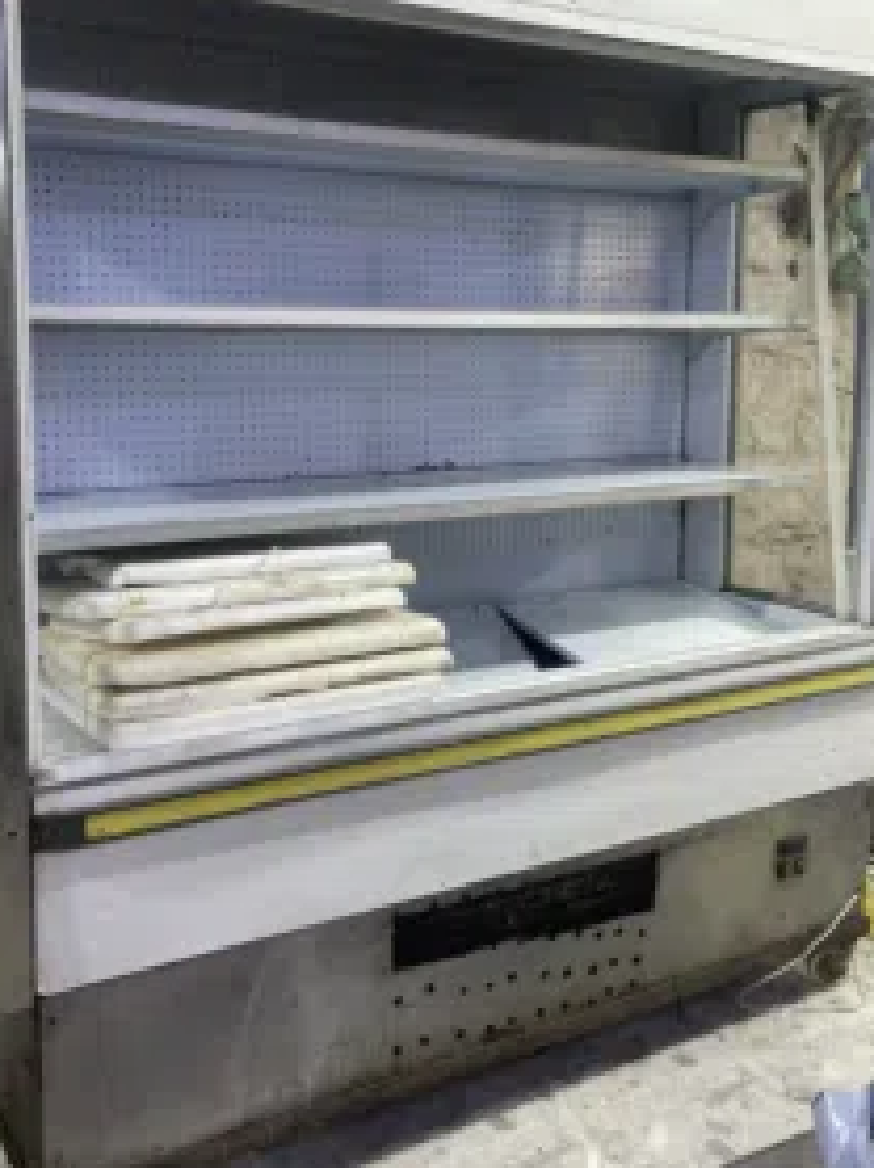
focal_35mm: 36
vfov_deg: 51.2
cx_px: 391
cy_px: 487
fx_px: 1214
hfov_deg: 39.6
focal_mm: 5.1
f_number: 1.6
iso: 64
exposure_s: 1/100
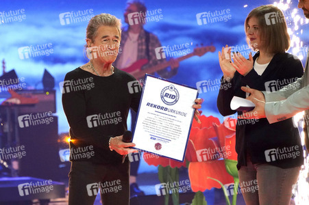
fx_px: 1715
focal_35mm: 200
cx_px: 154
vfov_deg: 6.9
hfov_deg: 10.3
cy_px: 102
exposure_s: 1/200
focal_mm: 200
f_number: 5.6
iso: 3200
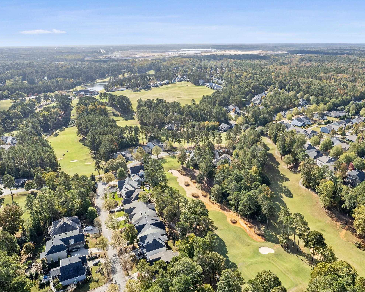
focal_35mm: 26
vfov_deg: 54.9
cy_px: 146
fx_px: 281
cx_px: 219
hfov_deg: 65.4
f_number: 2.8
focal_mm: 8.38
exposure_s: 1/1250
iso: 100
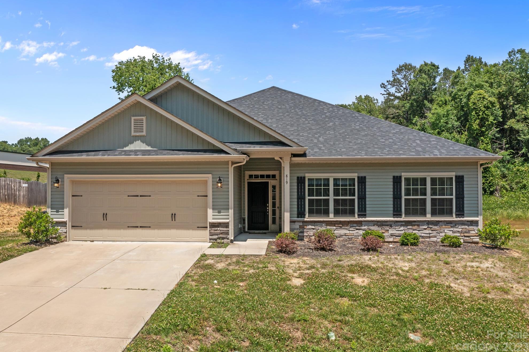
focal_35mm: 29
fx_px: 426
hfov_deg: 63.7
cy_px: 177
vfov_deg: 44.9
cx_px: 257
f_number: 6.3
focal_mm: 10.26
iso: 100
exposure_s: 1/800
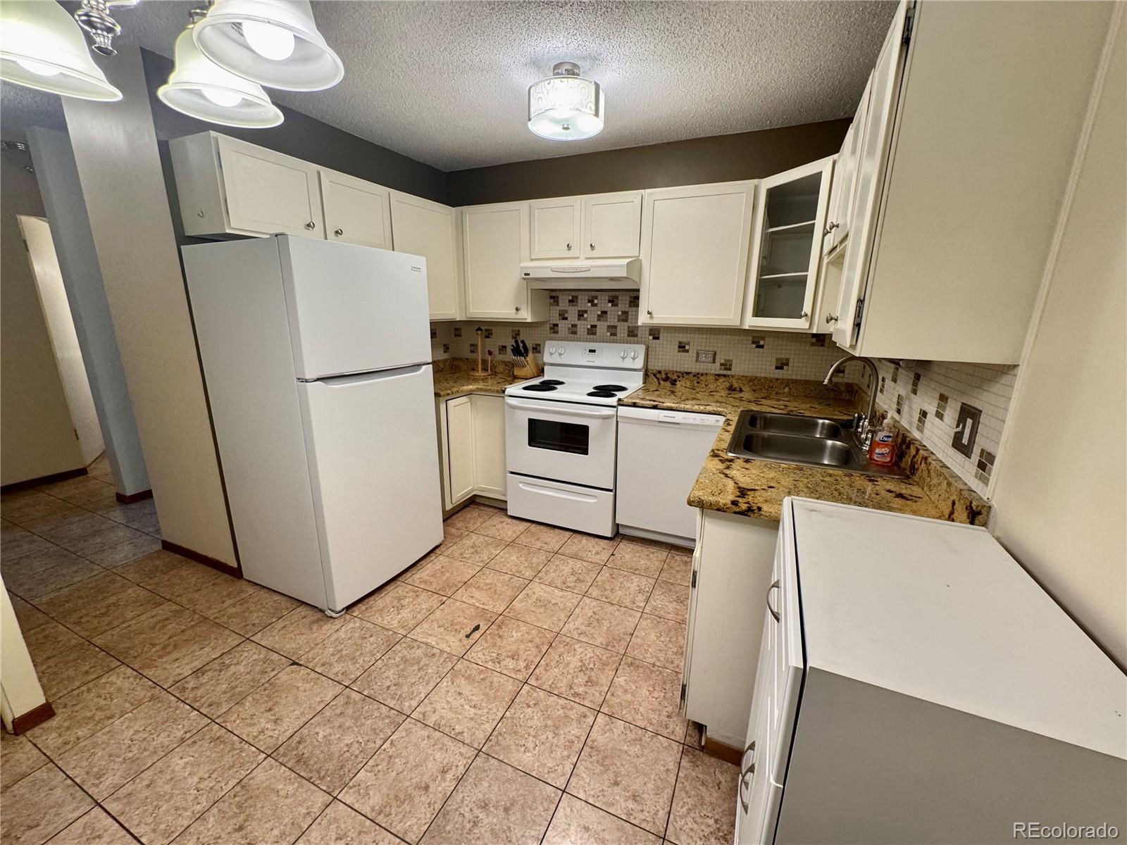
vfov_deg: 85.7
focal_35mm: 14
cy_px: 422
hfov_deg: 102.1
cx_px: 564
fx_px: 456
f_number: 2.2
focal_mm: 2.22
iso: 160
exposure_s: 1/120
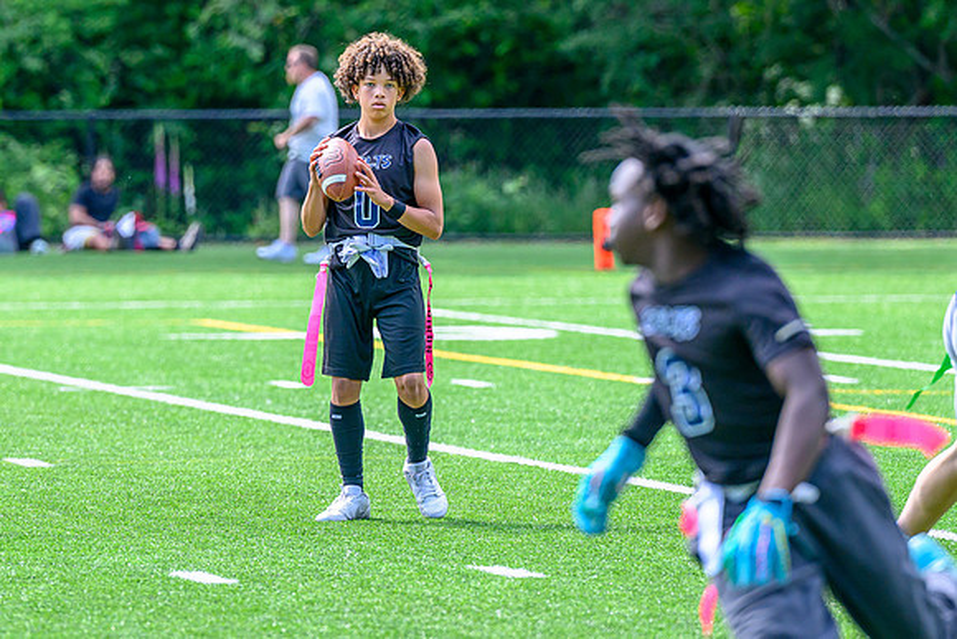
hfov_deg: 6.1
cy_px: 212
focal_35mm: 339
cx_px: 392
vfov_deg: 4.1
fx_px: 9013
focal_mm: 200
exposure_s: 1/2000
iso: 450
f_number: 3.5
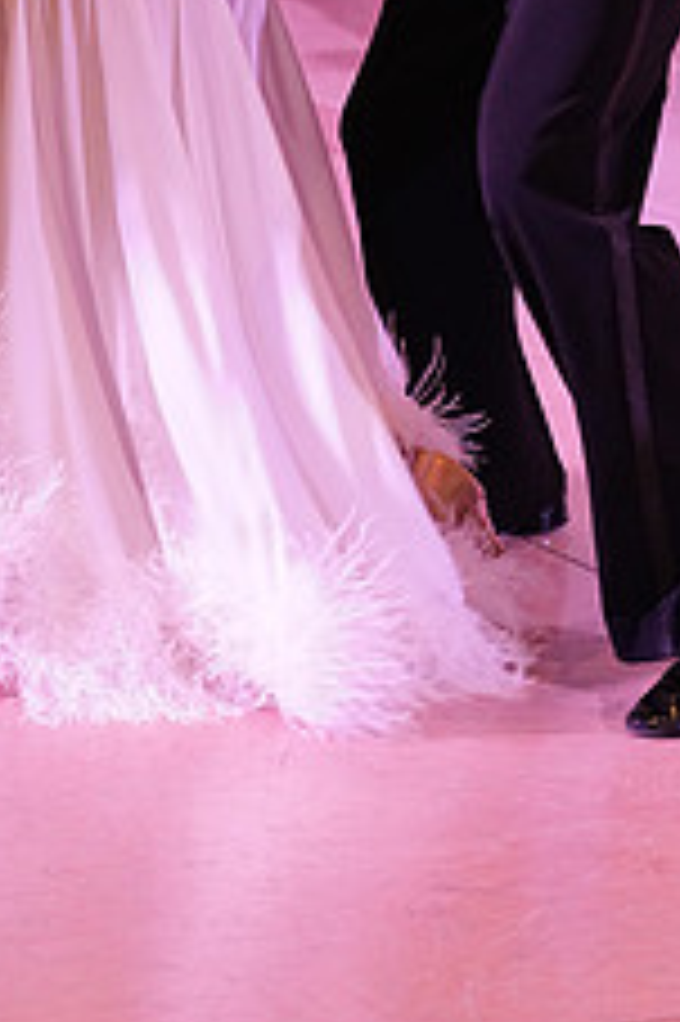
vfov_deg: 11.6
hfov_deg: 7.9
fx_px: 4937
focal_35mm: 174
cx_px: 308
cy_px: -234
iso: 2000
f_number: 4
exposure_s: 1/200
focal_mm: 68
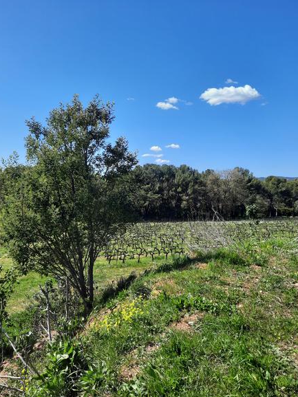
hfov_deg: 53.1
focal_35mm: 26
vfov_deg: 67.3
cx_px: 151
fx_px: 298
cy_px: 201
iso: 32
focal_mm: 4.6
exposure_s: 1/883
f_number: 2
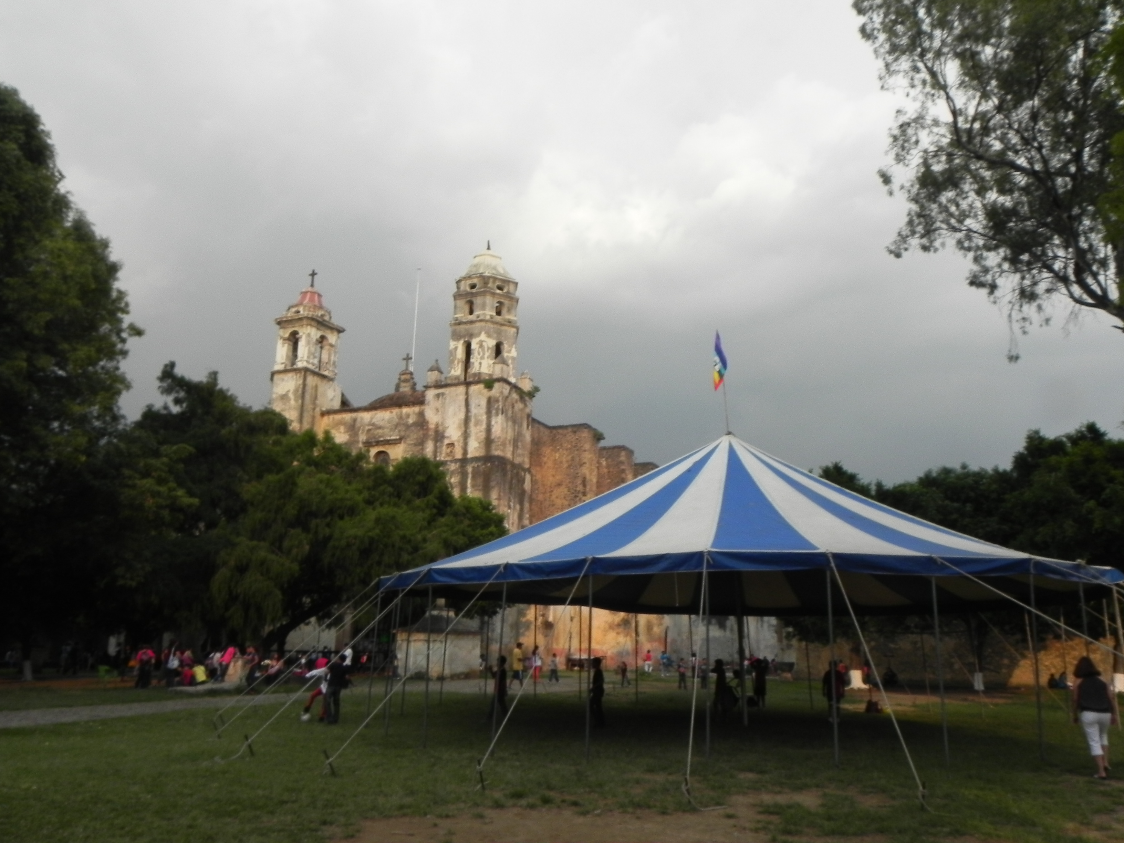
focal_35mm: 29
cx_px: 562
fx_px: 942
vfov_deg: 48.2
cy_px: 422
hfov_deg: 61.7
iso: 160
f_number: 7.1
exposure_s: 1/317
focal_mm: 5.2
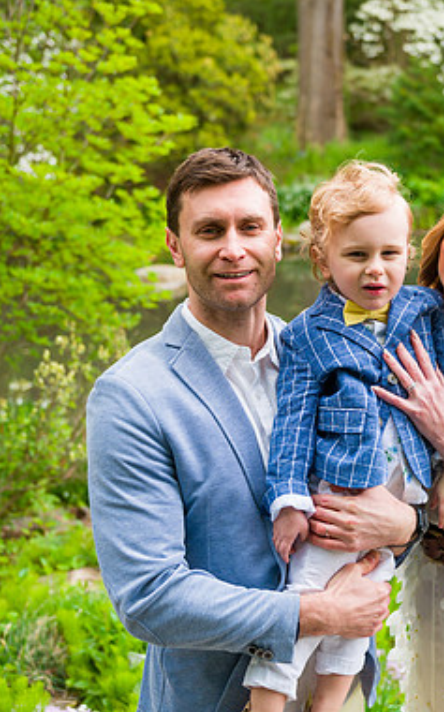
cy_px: 360
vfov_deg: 36.3
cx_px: 362
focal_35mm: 56
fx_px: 1086
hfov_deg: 22.8
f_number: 3.5
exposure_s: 1/320
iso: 200
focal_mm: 36
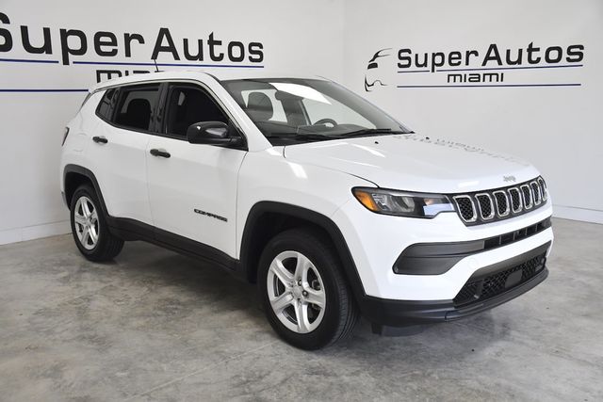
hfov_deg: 53.1
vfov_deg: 36.9
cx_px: 302
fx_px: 603
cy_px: 201
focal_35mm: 36
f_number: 4
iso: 1250
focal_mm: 24
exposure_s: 1/2500
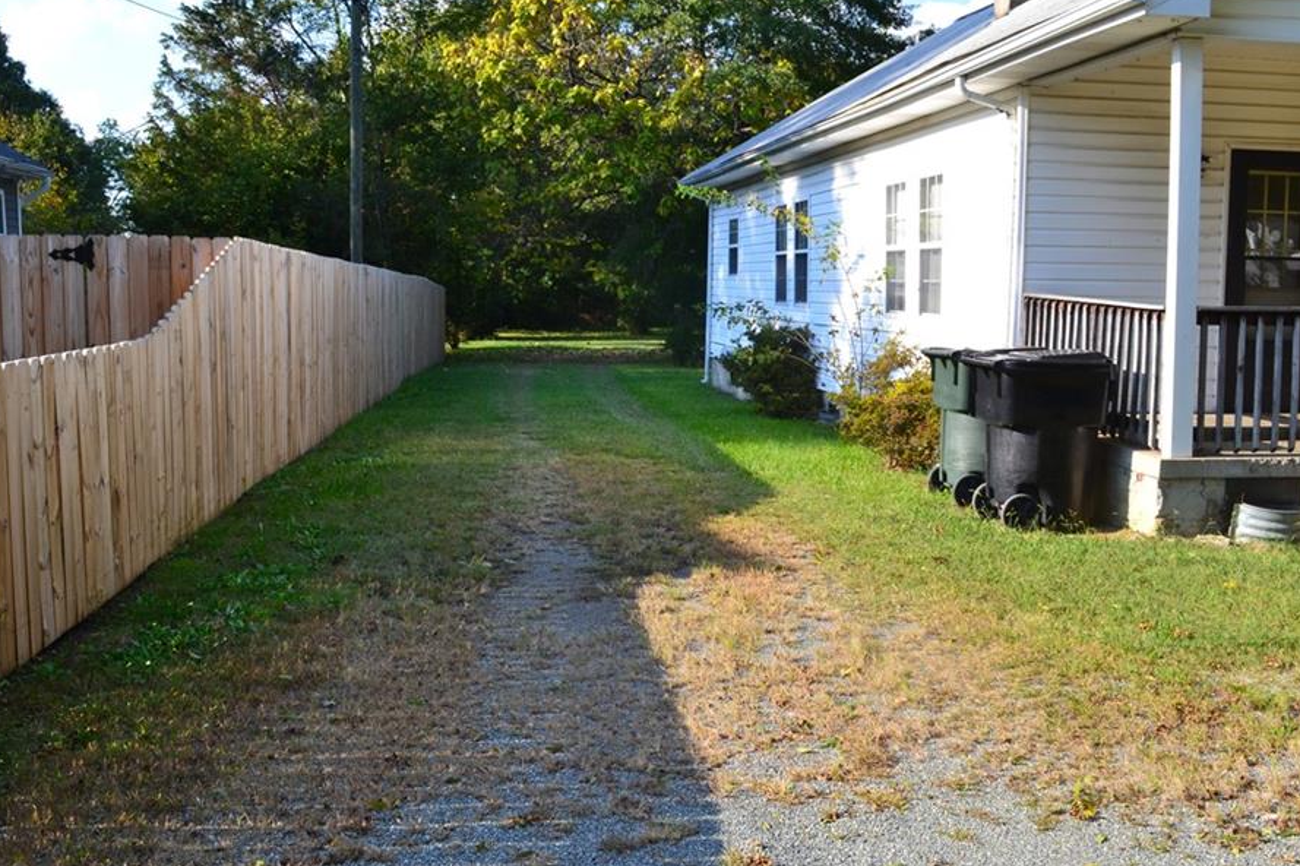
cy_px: 385
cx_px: 616
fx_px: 1372
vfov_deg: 35.0
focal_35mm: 38
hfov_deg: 50.7
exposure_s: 1/200
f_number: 10
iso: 400
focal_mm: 22
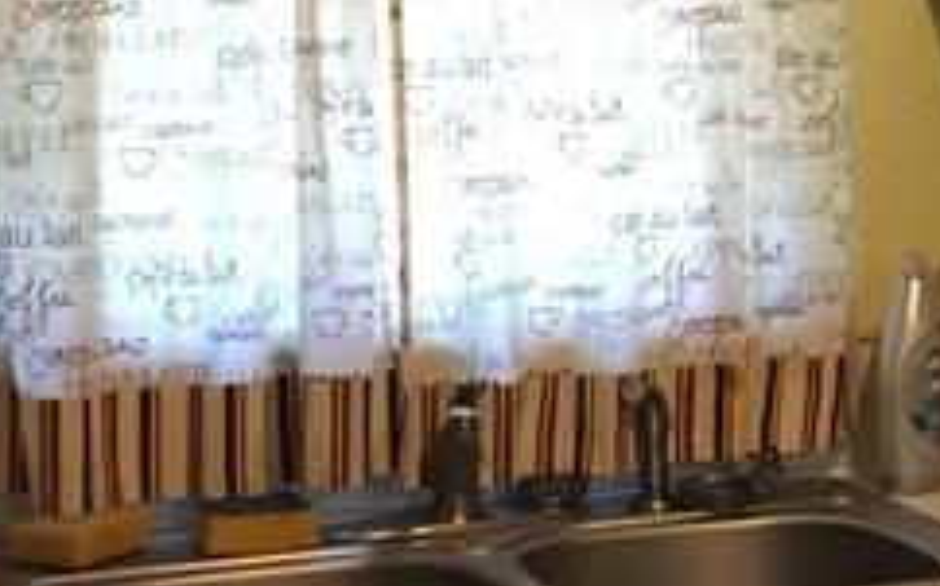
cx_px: 1523
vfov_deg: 10.1
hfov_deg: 14.7
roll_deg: -1.2
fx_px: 3329
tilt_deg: -4.8
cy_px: 213
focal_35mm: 130
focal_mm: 4.15
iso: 200
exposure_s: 1/30
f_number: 2.2
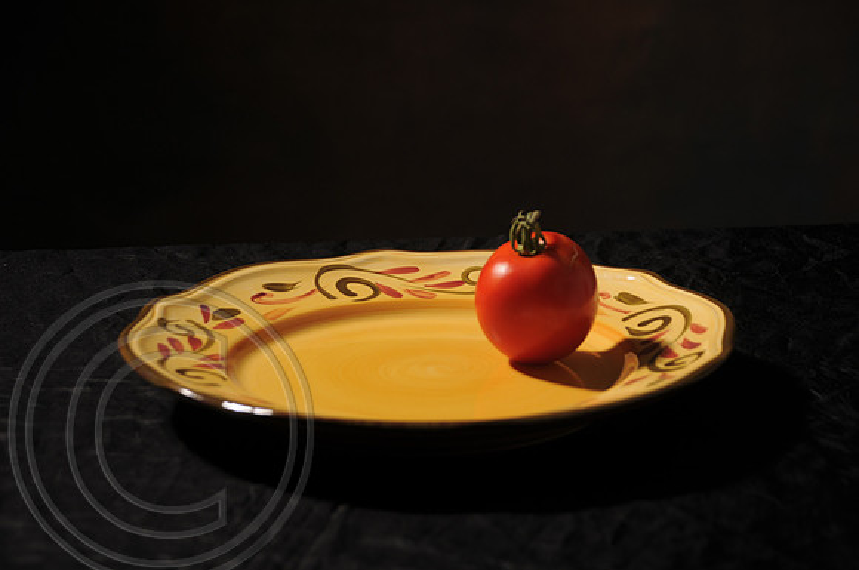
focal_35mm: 112
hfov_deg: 18.2
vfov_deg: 12.1
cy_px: 285
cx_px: 430
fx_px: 2681
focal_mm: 75
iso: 200
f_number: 5.6
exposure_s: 1/125
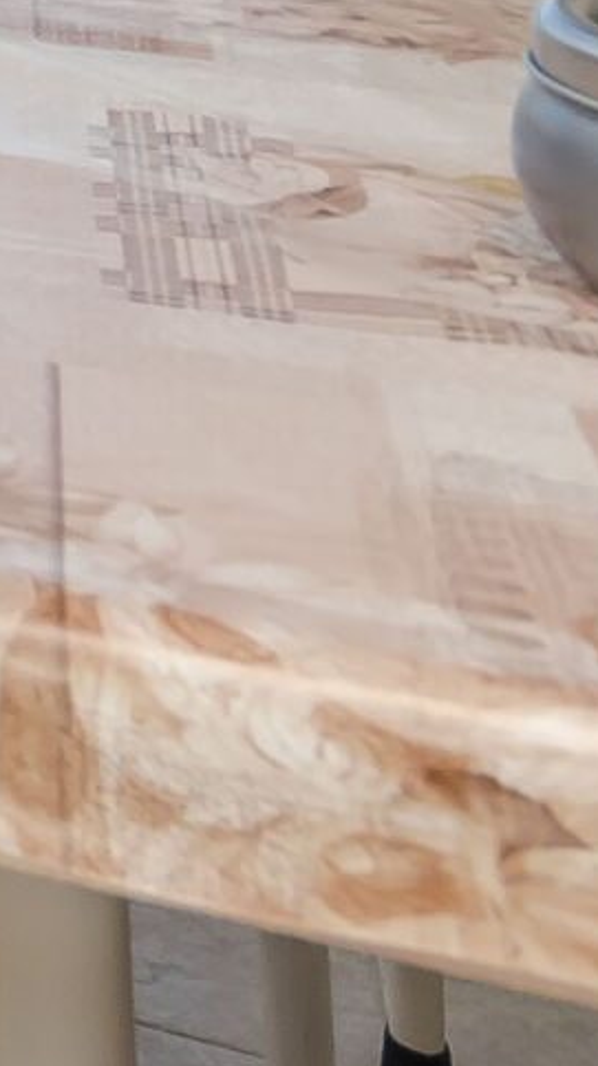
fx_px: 2570
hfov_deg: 8.7
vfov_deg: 18.6
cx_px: -1578
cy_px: -822
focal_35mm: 91
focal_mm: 10
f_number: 8
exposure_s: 1/200
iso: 100
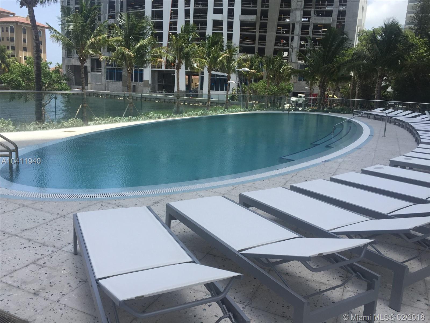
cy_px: 162
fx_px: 360
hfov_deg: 61.7
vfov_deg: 48.2
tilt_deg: -11.0
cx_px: 215
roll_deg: -3.0
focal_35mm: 29
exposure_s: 1/1647
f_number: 2.2
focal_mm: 4.15
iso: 32
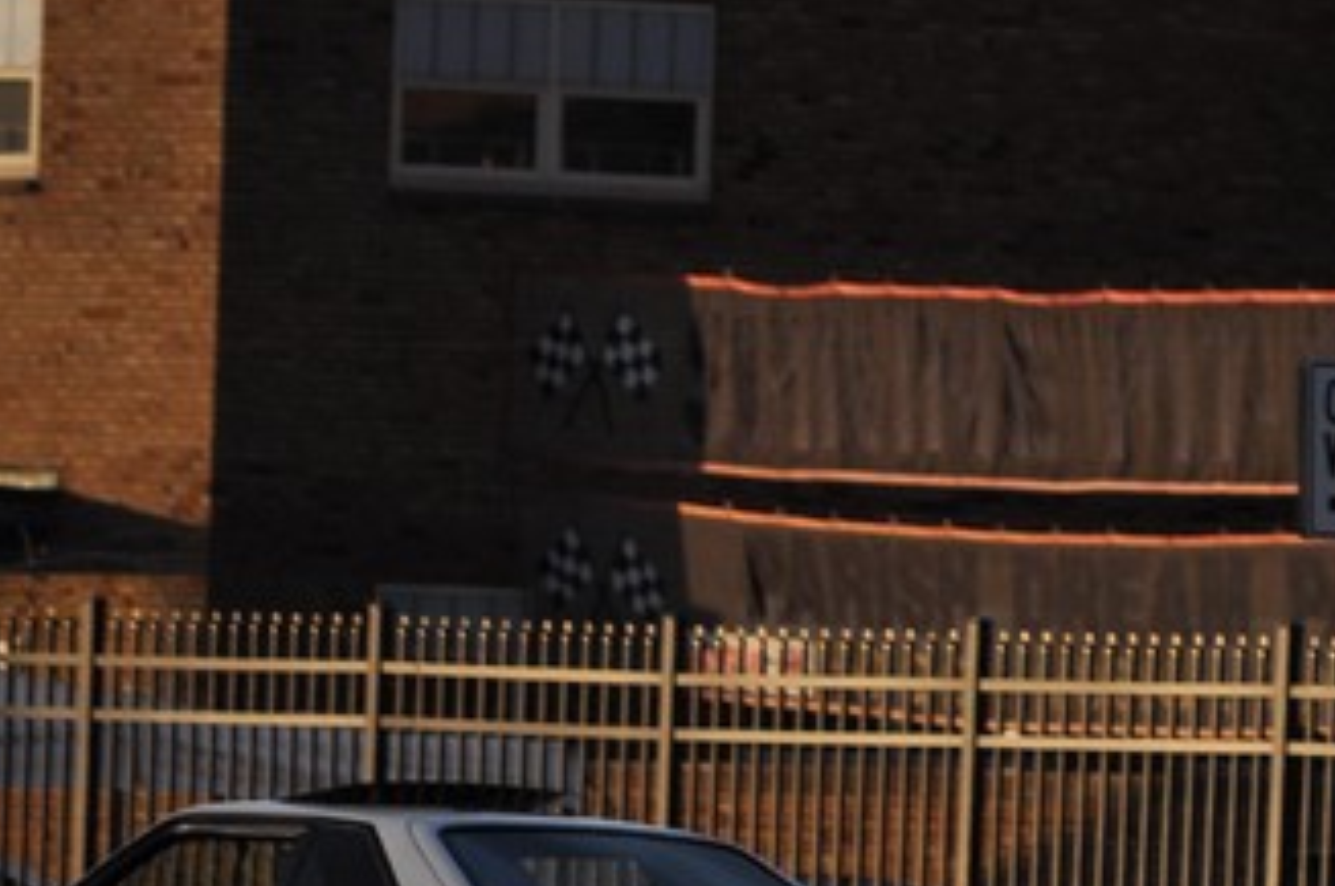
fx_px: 27179
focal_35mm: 734
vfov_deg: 1.9
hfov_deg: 2.8
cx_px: 1266
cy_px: 982
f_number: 5.6
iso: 450
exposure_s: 1/1000
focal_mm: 200
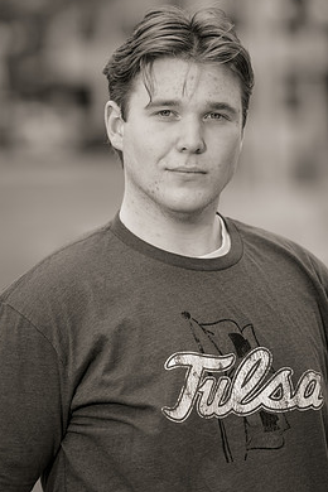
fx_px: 2446
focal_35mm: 179
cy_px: 214
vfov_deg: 11.5
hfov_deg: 7.7
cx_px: 161
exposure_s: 1/250
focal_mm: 155
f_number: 2.8
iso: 64
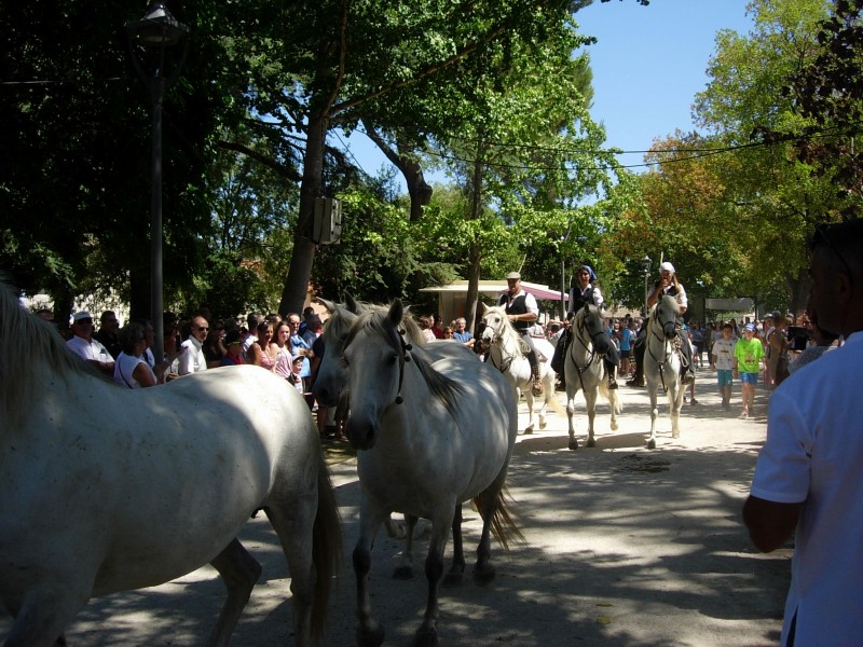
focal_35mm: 38
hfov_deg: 49.0
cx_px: 432
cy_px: 324
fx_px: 947
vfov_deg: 37.7
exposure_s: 1/966
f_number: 2.8
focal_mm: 7.8
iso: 64
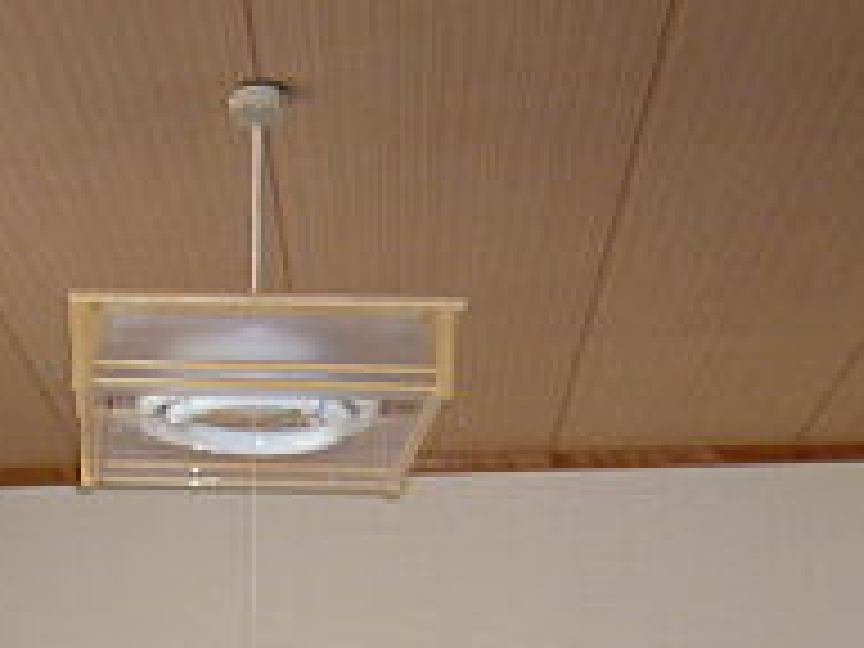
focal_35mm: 80
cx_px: 40
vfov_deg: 16.6
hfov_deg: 23.6
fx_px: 1997
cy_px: 1008
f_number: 2.2
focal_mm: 4.3
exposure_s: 1/60
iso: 100
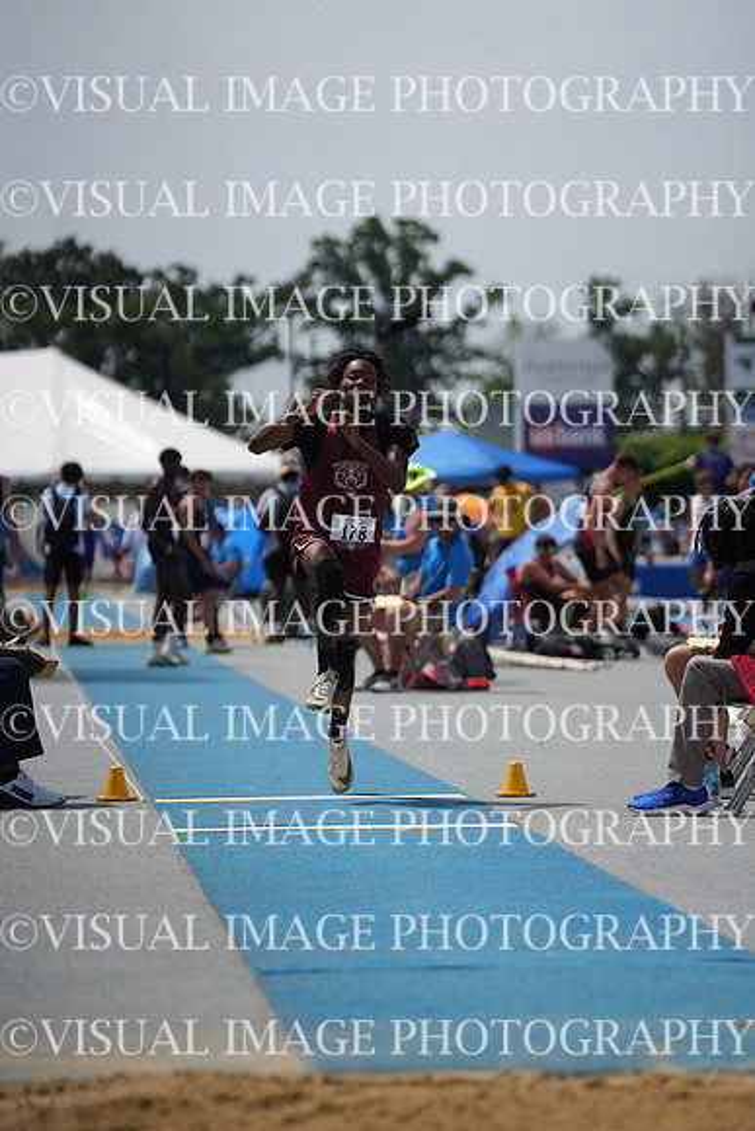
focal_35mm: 200
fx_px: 6287
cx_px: 378
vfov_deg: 10.3
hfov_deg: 6.9
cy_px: 566
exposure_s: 1/8000
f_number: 4
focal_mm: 200
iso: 400
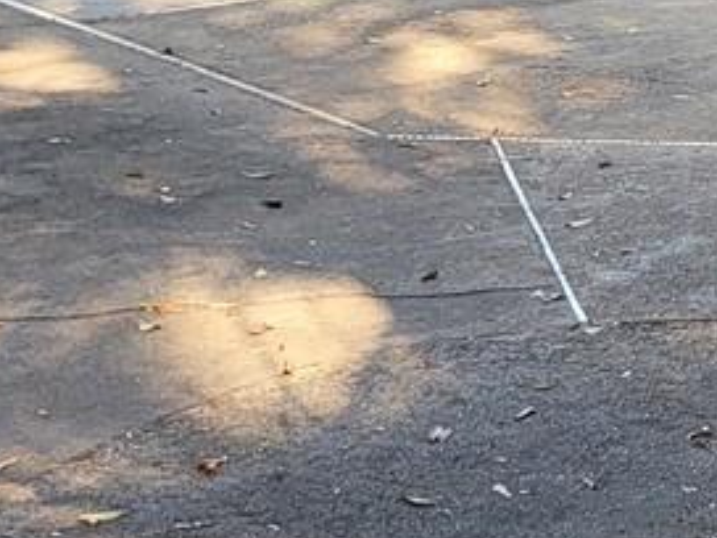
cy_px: -26
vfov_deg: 11.5
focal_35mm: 127
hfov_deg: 14.3
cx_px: 1152
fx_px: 2631
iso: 40
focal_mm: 5
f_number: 1.8
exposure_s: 1/139
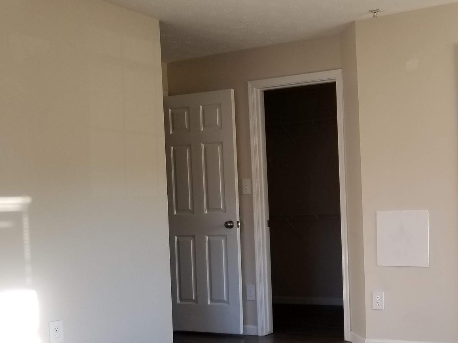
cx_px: 392
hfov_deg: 39.0
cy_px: 244
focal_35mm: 46
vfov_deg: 31.1
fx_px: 608
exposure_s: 1/120
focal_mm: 4.3
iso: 80
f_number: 1.7
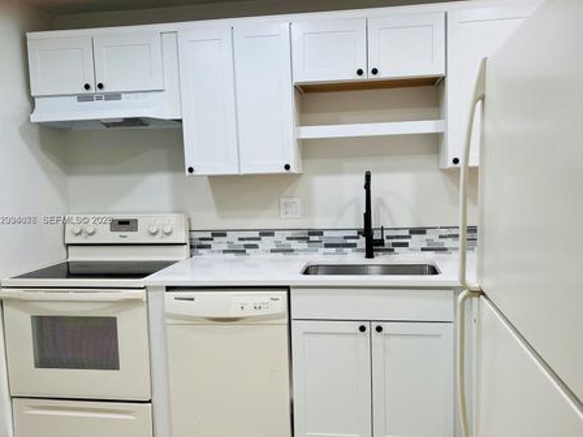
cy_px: 220
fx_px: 488
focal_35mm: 29
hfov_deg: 61.6
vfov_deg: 48.2
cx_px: 311
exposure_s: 1/120
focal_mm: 5.7
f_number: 1.5
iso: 64
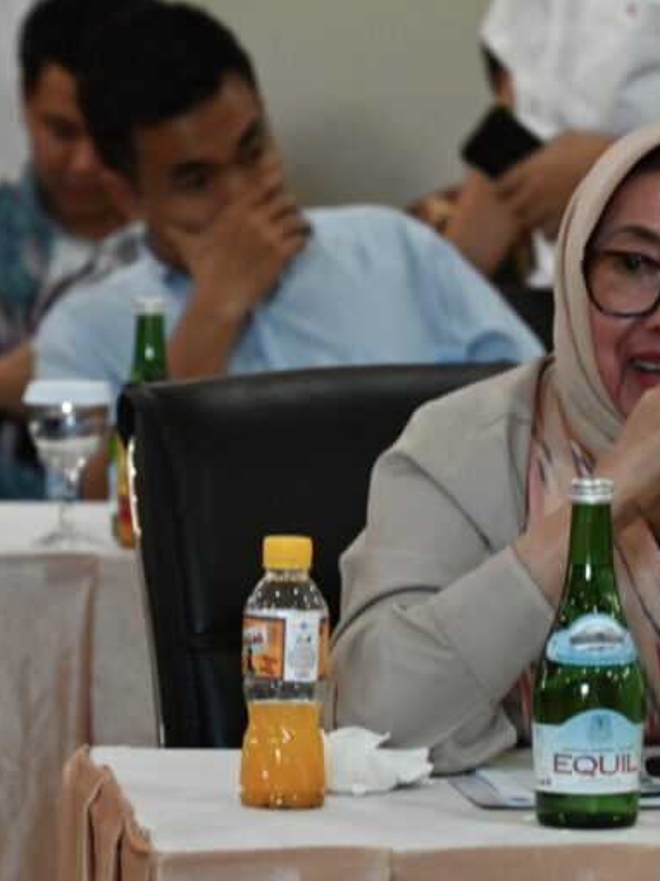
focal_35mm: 217
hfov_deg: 6.8
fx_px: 5519
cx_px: 600
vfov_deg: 9.1
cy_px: 440
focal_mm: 150
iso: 2000
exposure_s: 1/60
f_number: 6.3
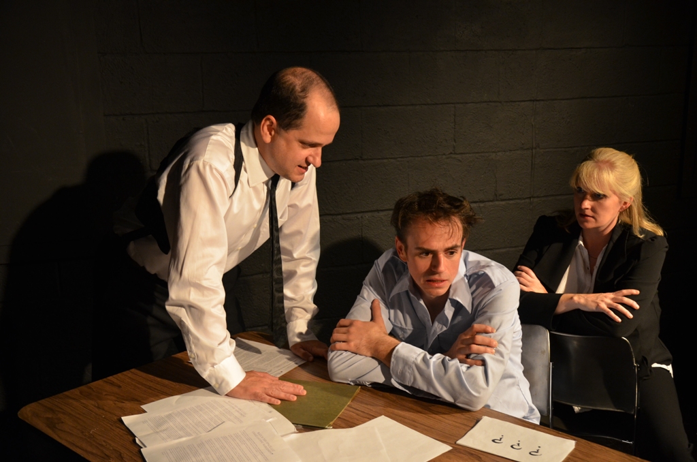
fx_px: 753
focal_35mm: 39
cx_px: 348
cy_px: 231
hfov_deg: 49.6
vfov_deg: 34.1
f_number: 4
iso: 1000
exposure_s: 1/40
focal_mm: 26
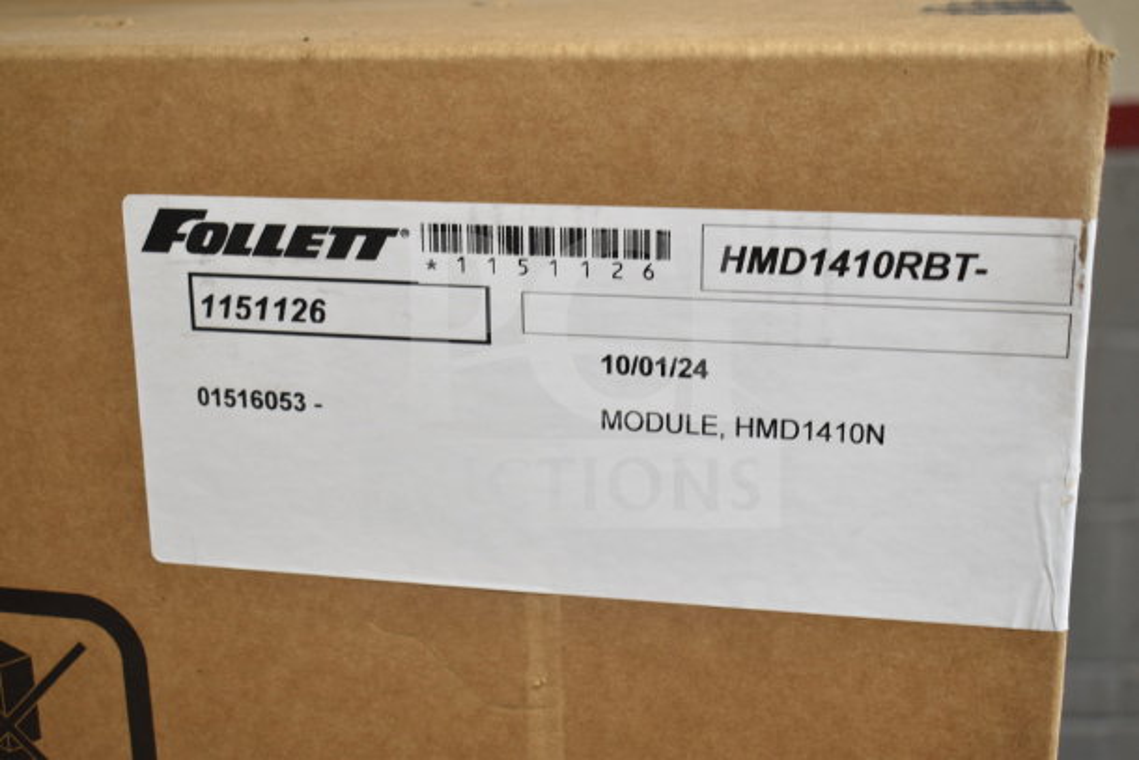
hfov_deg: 38.9
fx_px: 1614
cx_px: 570
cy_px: 380
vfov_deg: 26.5
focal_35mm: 51
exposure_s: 1/50
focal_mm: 34
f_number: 4.5
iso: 450
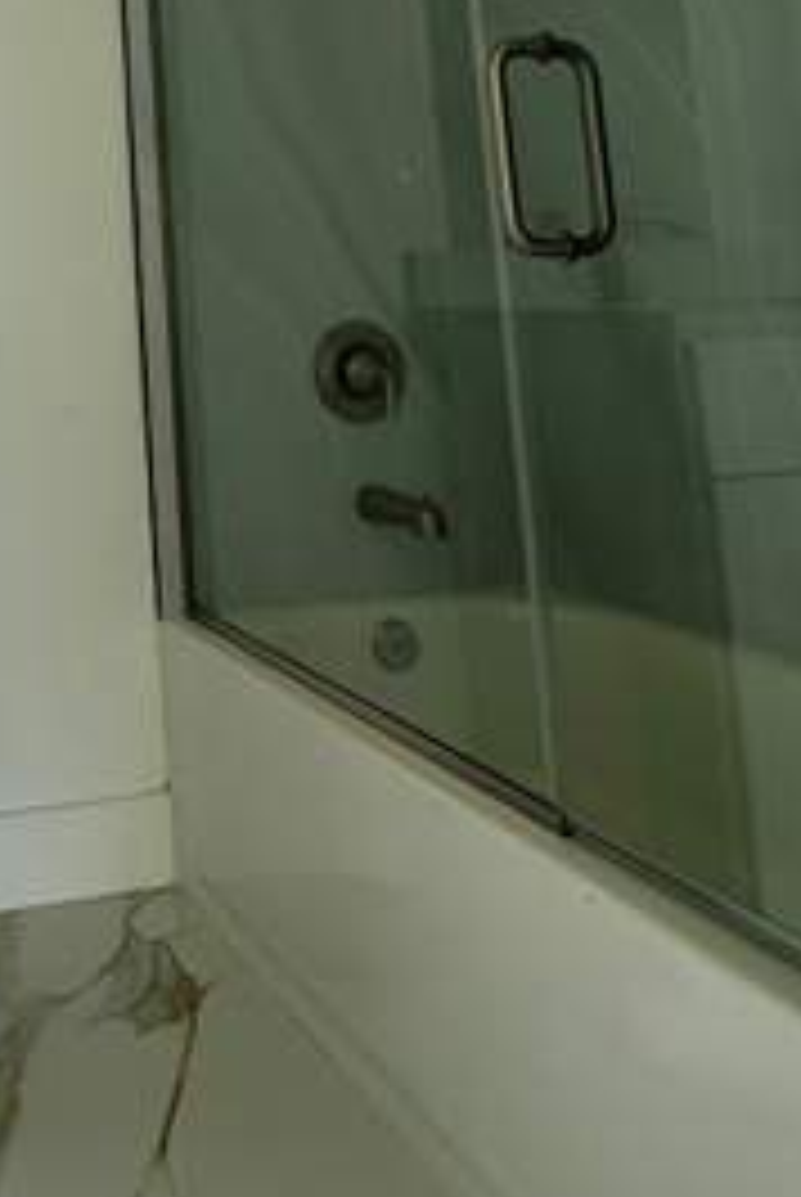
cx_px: -117
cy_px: 117
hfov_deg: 32.5
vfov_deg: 48.6
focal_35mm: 35
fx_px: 1165
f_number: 2.2
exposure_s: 1/174
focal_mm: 2.22
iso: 40
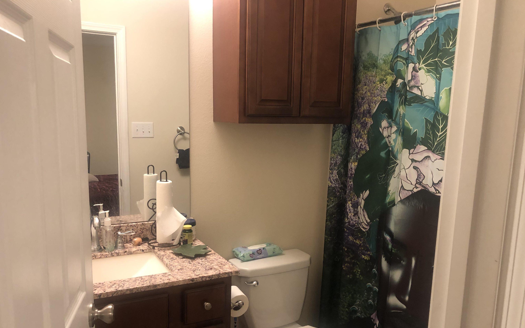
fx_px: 429
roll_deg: -1.1
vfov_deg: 41.7
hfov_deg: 62.9
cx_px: 261
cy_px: 196
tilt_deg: -9.2
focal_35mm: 30
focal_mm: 3.99
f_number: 1.8
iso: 64
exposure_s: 1/15
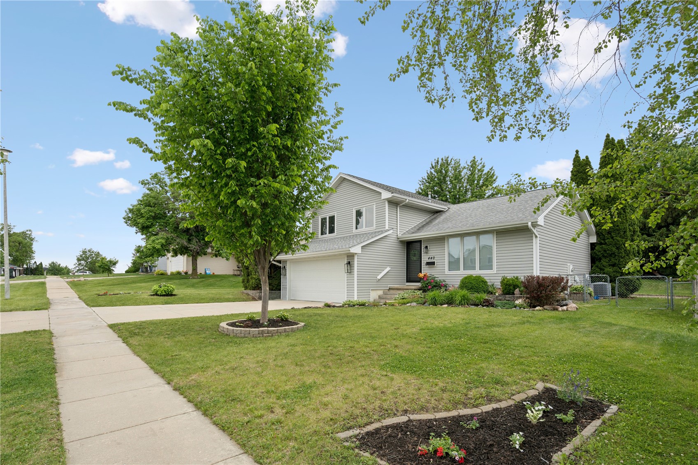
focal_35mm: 17
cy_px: 232
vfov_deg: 70.4
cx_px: 349
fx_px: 330
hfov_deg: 93.3
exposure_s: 1/800
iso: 400
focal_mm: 17
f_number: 8
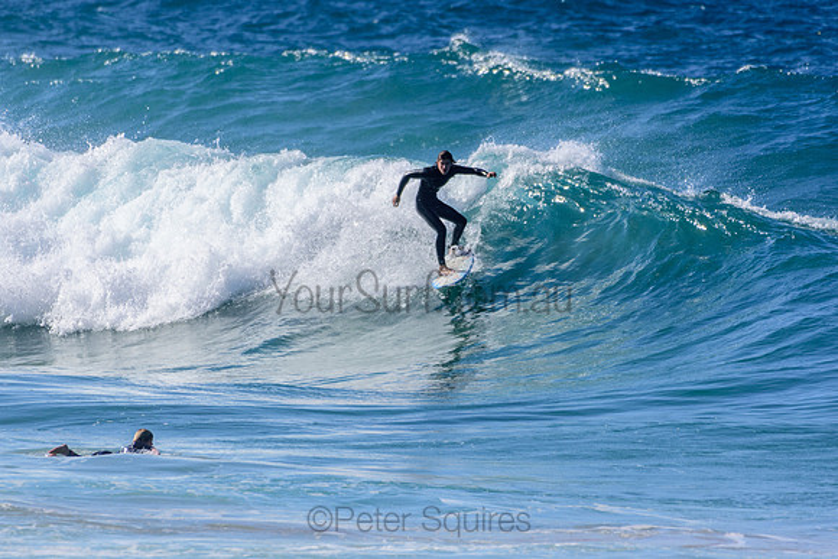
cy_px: 280
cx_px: 419
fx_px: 17462
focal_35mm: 750
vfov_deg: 1.8
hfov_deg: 2.7
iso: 220
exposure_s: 1/2000
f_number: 5.6
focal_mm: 500
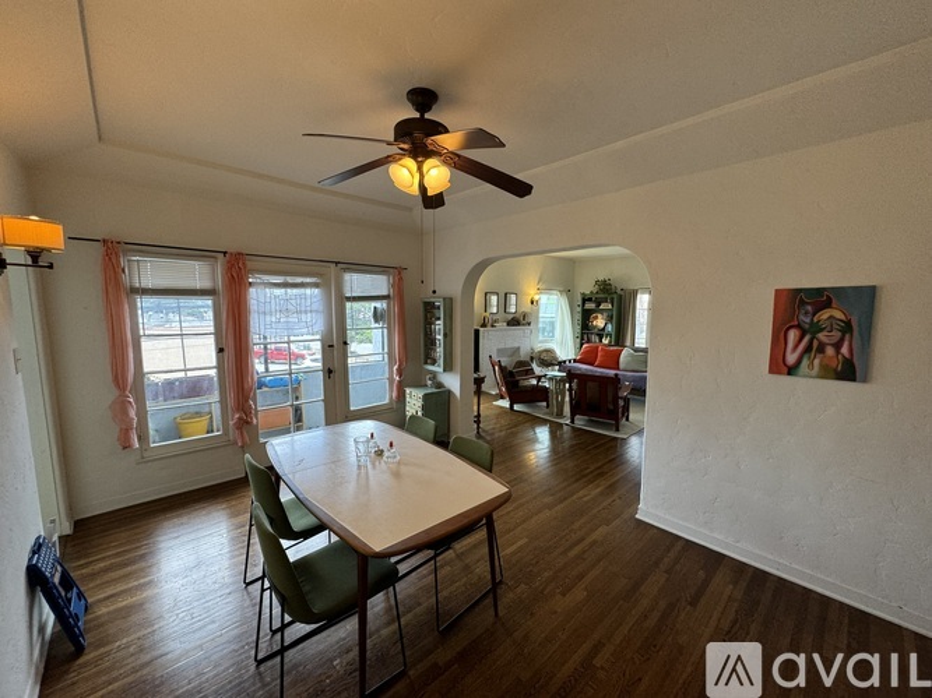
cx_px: 466
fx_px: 377
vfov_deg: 85.7
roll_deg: +0.0
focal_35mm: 14
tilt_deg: -6.6
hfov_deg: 102.1
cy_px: 349
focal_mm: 2.22
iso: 160
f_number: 2.2
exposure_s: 1/120
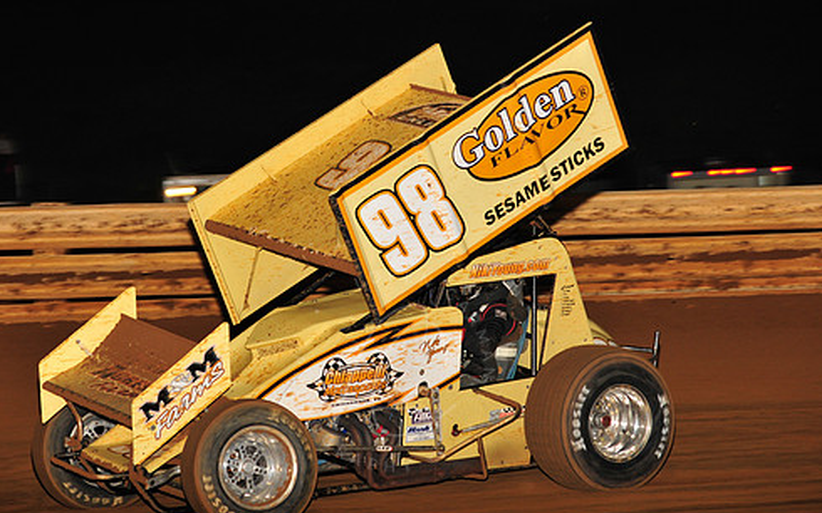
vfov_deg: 7.5
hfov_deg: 12.0
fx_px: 3919
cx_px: 393
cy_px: 216
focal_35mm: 175
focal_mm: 145
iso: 1000
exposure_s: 1/320
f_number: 6.3
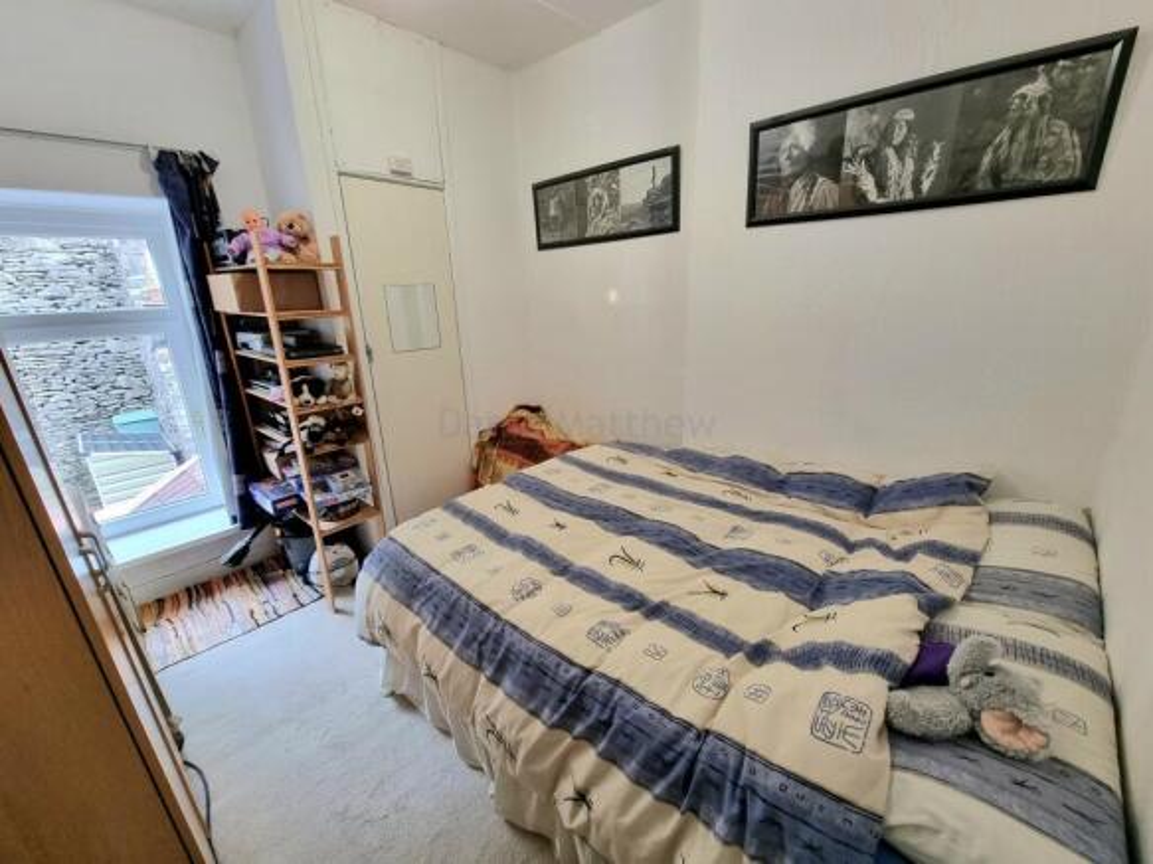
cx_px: 576
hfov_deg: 106.2
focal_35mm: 13
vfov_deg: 89.9
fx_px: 433
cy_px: 432
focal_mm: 2.2
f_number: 2.2
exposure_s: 1/50
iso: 125
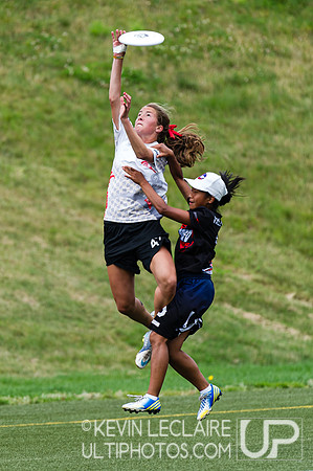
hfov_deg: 1.8
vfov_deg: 2.7
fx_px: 9911
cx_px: 106
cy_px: 192
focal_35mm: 758
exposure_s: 1/1000
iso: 400
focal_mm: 400
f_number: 4
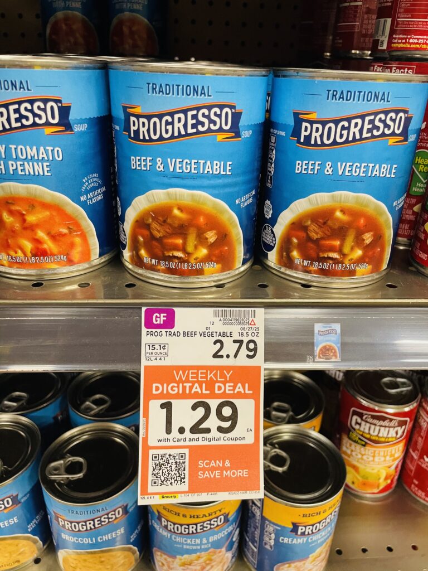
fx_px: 429
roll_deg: -1.2
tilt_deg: -27.3
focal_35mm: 26
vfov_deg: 67.3
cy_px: 286
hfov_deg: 53.1
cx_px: 214
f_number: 1.6
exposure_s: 1/60
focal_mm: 4.2
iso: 160
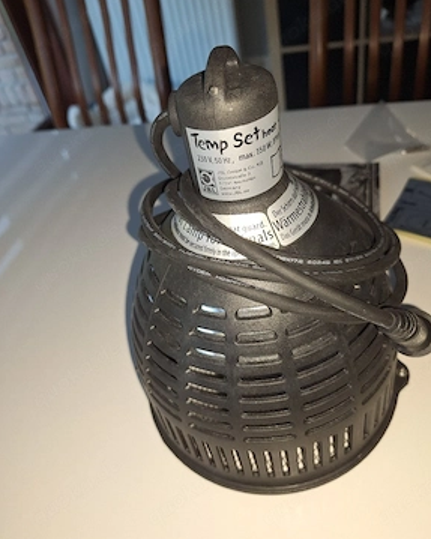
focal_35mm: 25
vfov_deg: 68.1
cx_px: 224
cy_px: 273
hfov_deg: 56.8
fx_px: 399
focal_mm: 5.54
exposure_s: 1/50
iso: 40
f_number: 1.8
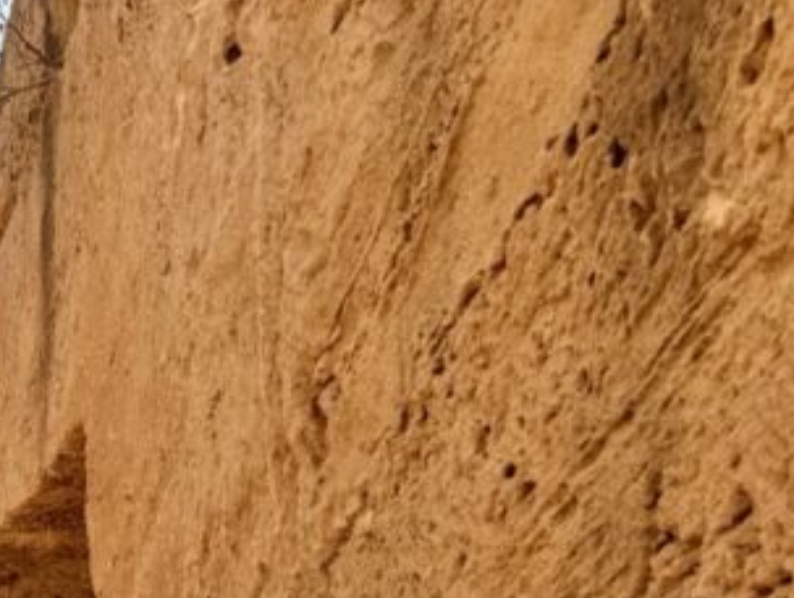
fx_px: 1860
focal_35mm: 81
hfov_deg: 20.2
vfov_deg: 17.4
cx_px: -451
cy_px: 713
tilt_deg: +2.3
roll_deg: +0.4
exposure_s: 1/3584
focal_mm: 6.76
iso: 80
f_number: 1.78
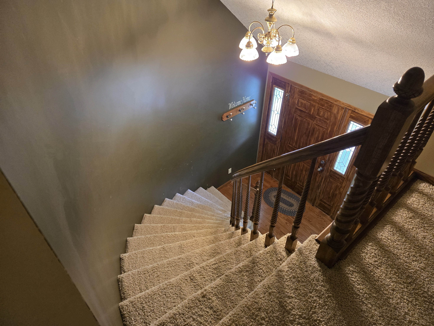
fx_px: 288
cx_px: 217
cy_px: 163
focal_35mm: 23
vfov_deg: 58.9
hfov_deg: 73.9
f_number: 1.8
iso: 320
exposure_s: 1/120
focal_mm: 5.4
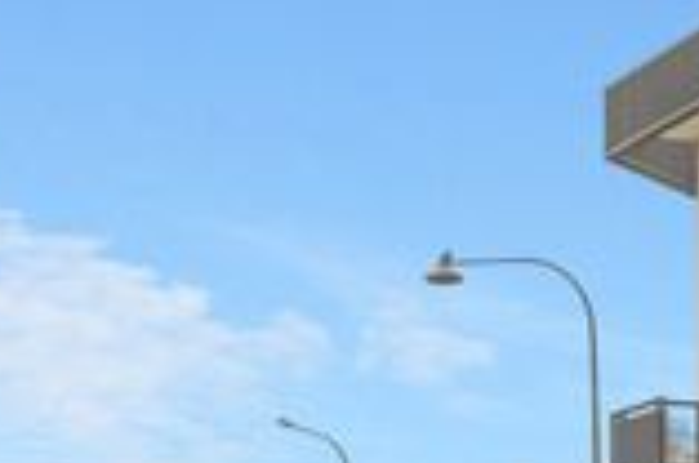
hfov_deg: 14.0
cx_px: 904
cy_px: 229
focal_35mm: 141
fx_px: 2732
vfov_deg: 9.7
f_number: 9
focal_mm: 47
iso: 320
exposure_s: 1/1600
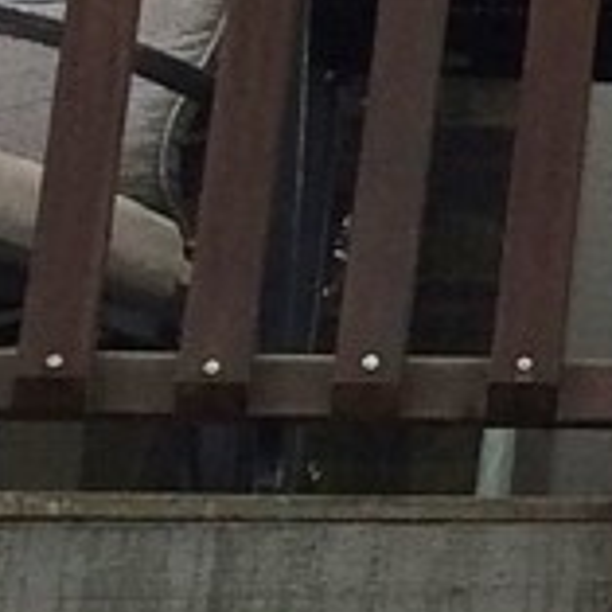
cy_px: -546
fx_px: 5421
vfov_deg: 6.3
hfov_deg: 5.4
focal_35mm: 271
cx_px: 2666
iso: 64
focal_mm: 4.12
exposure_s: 1/120
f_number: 2.2
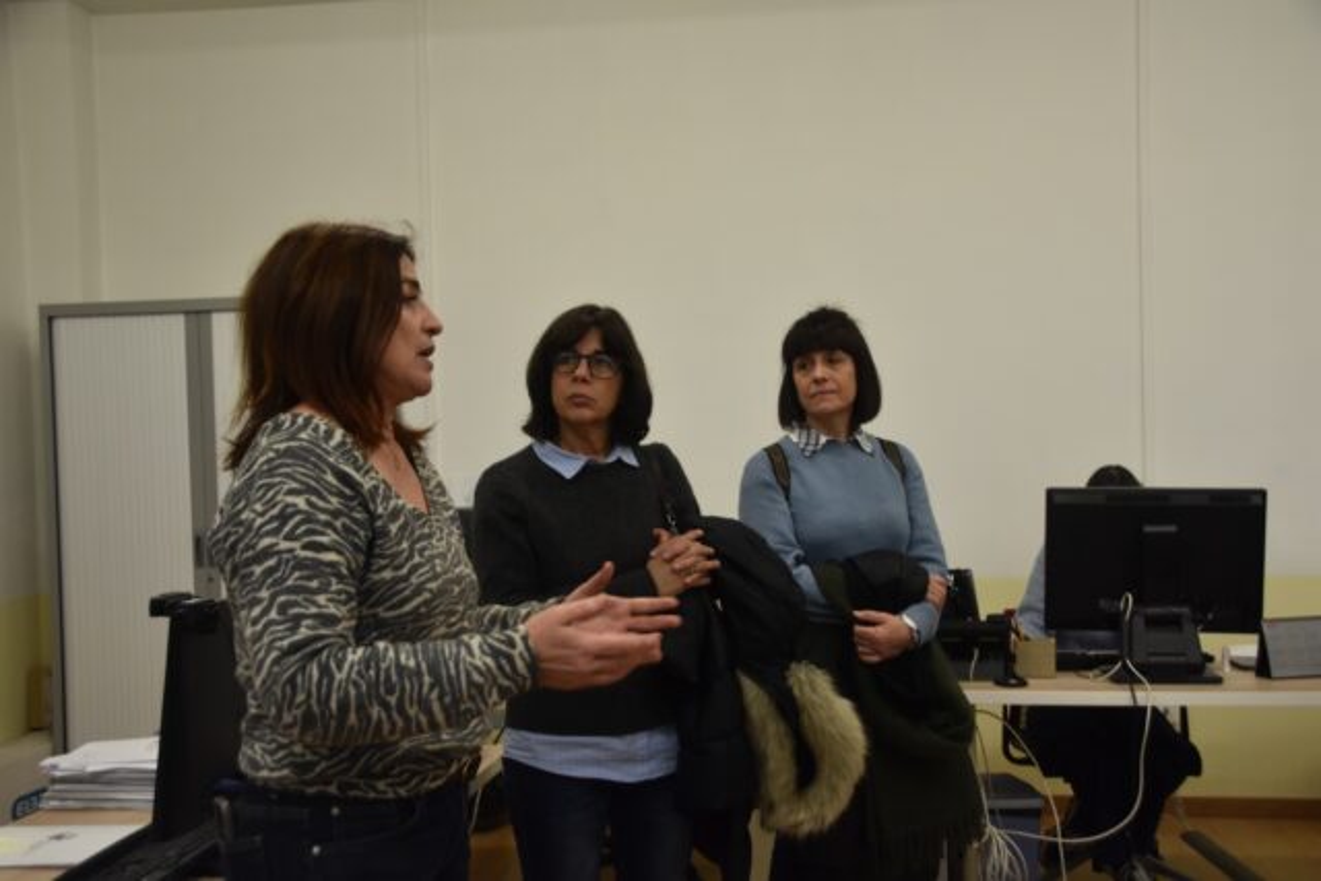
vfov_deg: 35.5
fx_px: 1376
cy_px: 440
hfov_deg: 51.3
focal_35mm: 38
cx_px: 660
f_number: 5
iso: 800
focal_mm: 25
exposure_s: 1/100
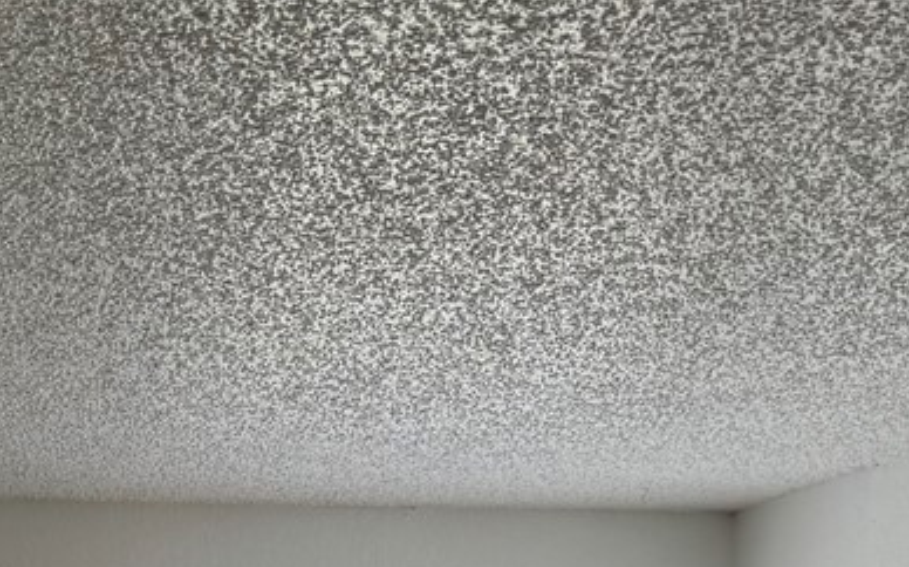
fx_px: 2600
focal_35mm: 105
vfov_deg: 11.2
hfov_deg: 19.0
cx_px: -98
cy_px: 1141
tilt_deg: -5.7
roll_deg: +0.1
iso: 80
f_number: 1.78
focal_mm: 6.76
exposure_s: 1/294
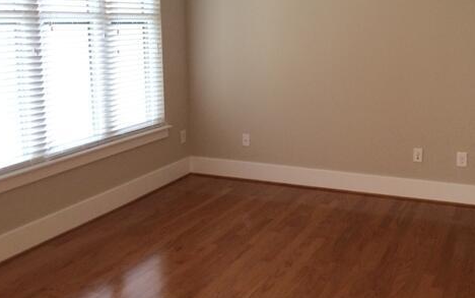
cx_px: 316
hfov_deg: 46.5
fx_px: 544
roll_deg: -1.4
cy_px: 97
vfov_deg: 30.3
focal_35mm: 42
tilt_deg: -11.8
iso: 80
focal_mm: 4.15
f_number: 2.2
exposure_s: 1/30
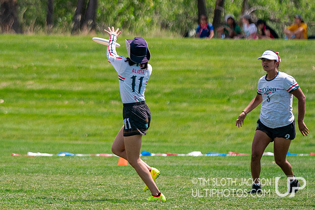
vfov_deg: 2.8
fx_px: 4363
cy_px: 80
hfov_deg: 4.1
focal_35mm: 499
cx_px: 76
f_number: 3.2
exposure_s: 1/8000
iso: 500
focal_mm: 200
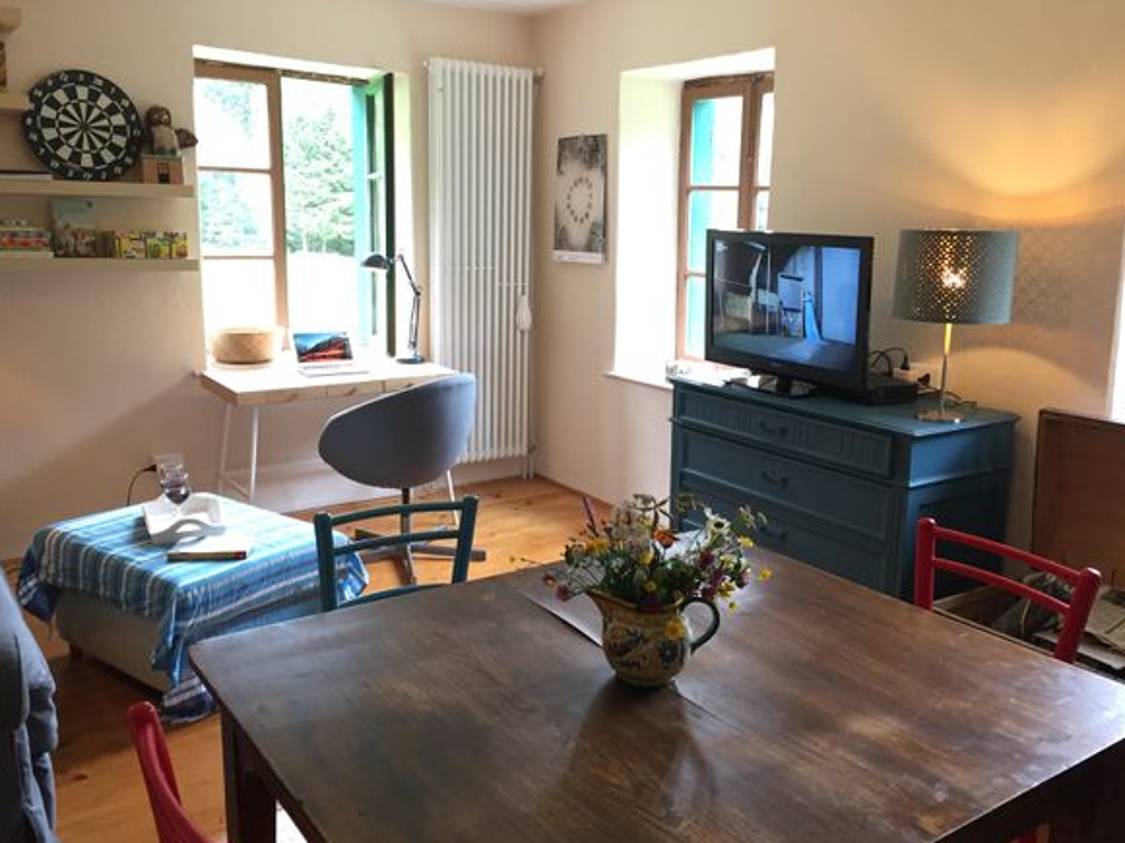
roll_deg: -1.7
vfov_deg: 46.8
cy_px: 419
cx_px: 553
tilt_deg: -11.7
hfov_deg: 60.0
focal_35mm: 30
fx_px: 975
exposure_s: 1/33
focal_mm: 4.15
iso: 125
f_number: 2.2
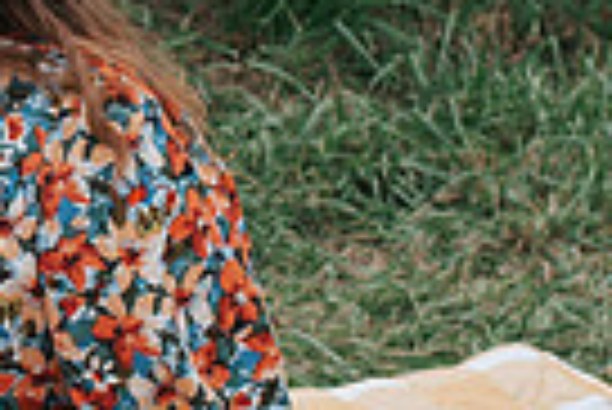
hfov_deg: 10.9
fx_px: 3080
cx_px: -316
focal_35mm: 181
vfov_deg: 7.6
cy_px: 1
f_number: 3.2
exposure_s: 1/1000
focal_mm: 35
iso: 100
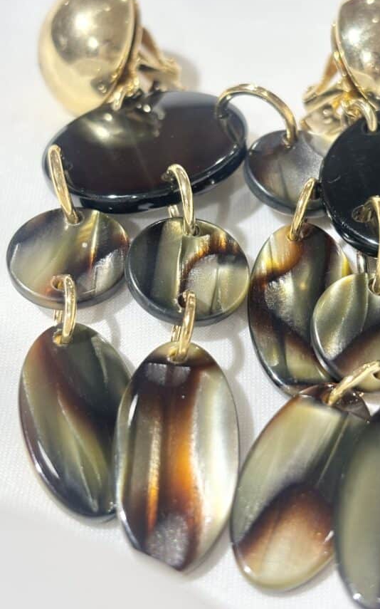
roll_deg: +8.1
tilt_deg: -29.6
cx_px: 262
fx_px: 1094
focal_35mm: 66
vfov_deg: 31.0
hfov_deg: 19.6
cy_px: 257
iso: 32
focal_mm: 5.96
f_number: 1.6
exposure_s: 1/100
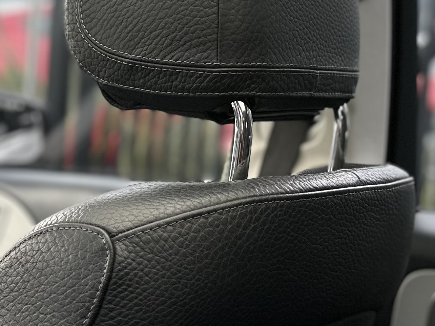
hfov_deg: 26.7
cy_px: 116
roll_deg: -5.1
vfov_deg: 20.1
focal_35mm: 73
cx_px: 236
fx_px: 917
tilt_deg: -2.5
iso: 200
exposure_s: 1/121
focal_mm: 6.86
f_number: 1.78
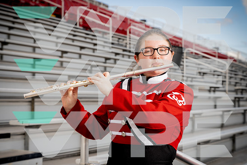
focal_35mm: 67
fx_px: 460
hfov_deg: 30.1
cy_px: 82
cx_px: 124
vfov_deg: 20.3
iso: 100
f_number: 5
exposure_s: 1/250
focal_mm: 66
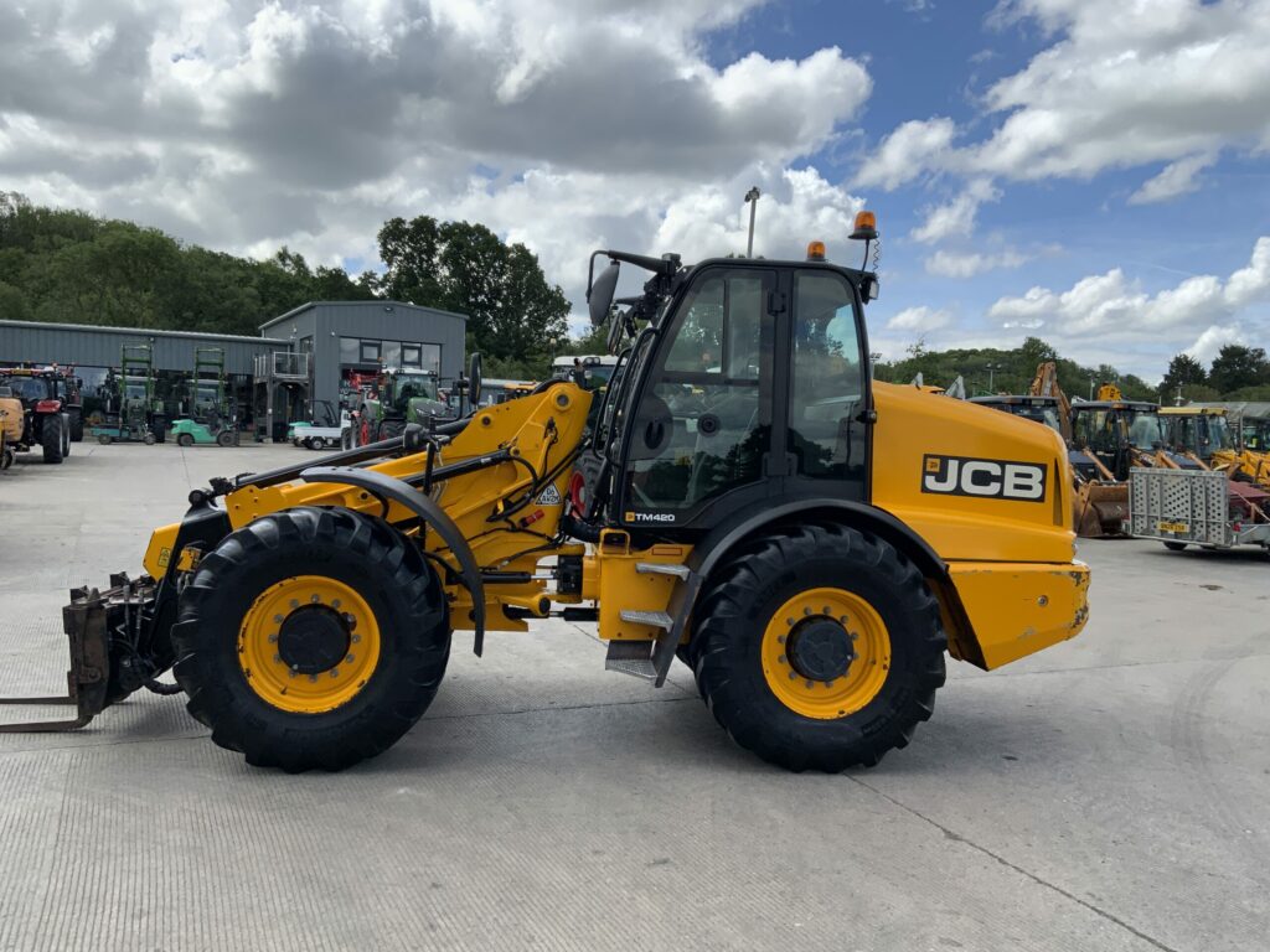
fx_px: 1064
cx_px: 635
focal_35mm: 29
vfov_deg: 48.2
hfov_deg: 61.7
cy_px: 476
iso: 16
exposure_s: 1/1730
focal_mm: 3
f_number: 1.8
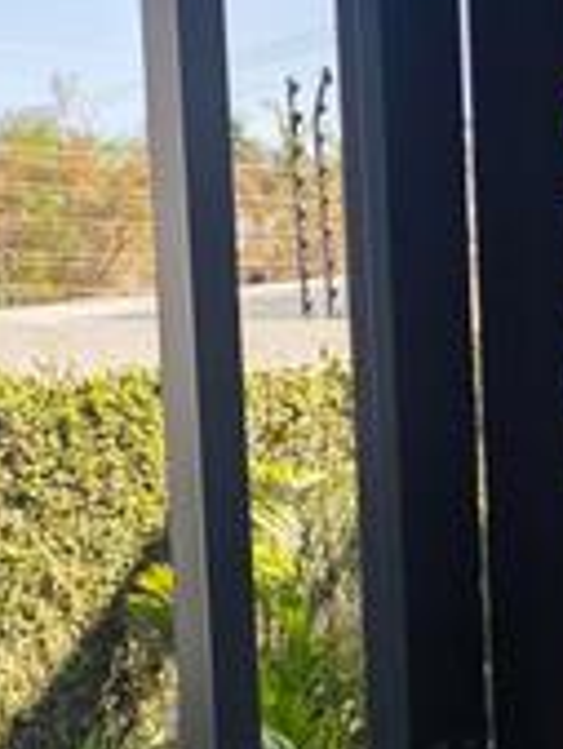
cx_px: 607
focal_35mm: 109
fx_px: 2361
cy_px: 776
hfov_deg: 13.4
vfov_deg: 17.5
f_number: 1.7
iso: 80
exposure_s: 1/1513
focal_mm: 6.3
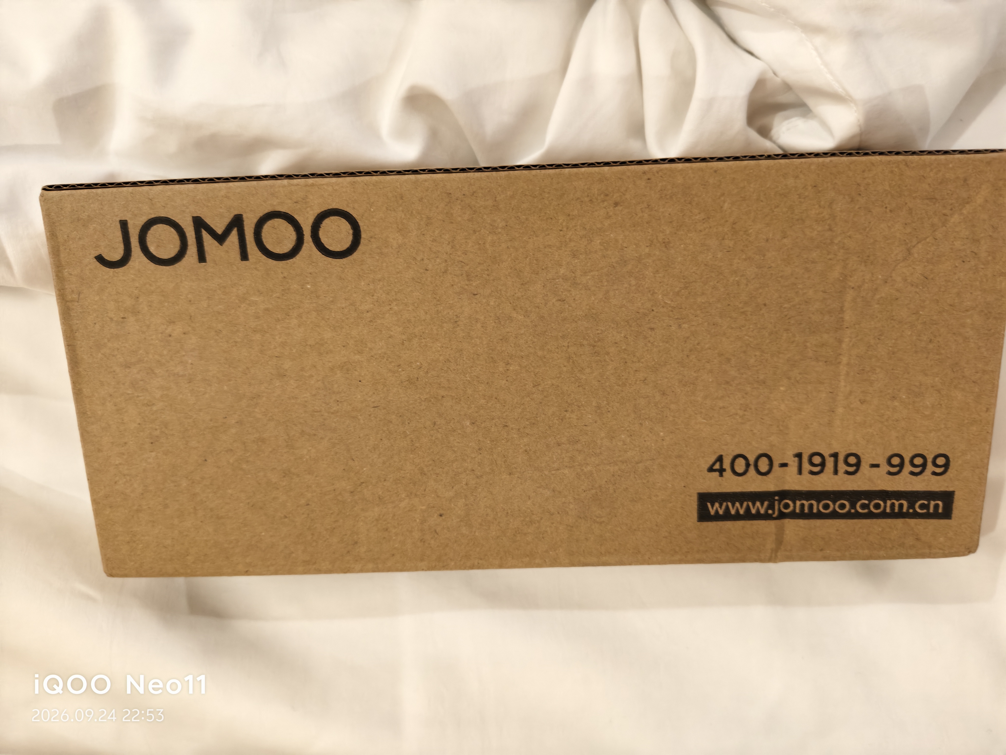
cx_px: 503
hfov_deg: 73.9
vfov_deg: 58.9
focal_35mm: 23
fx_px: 668
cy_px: 378
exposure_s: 1/50
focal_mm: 5.56
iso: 981
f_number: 1.88
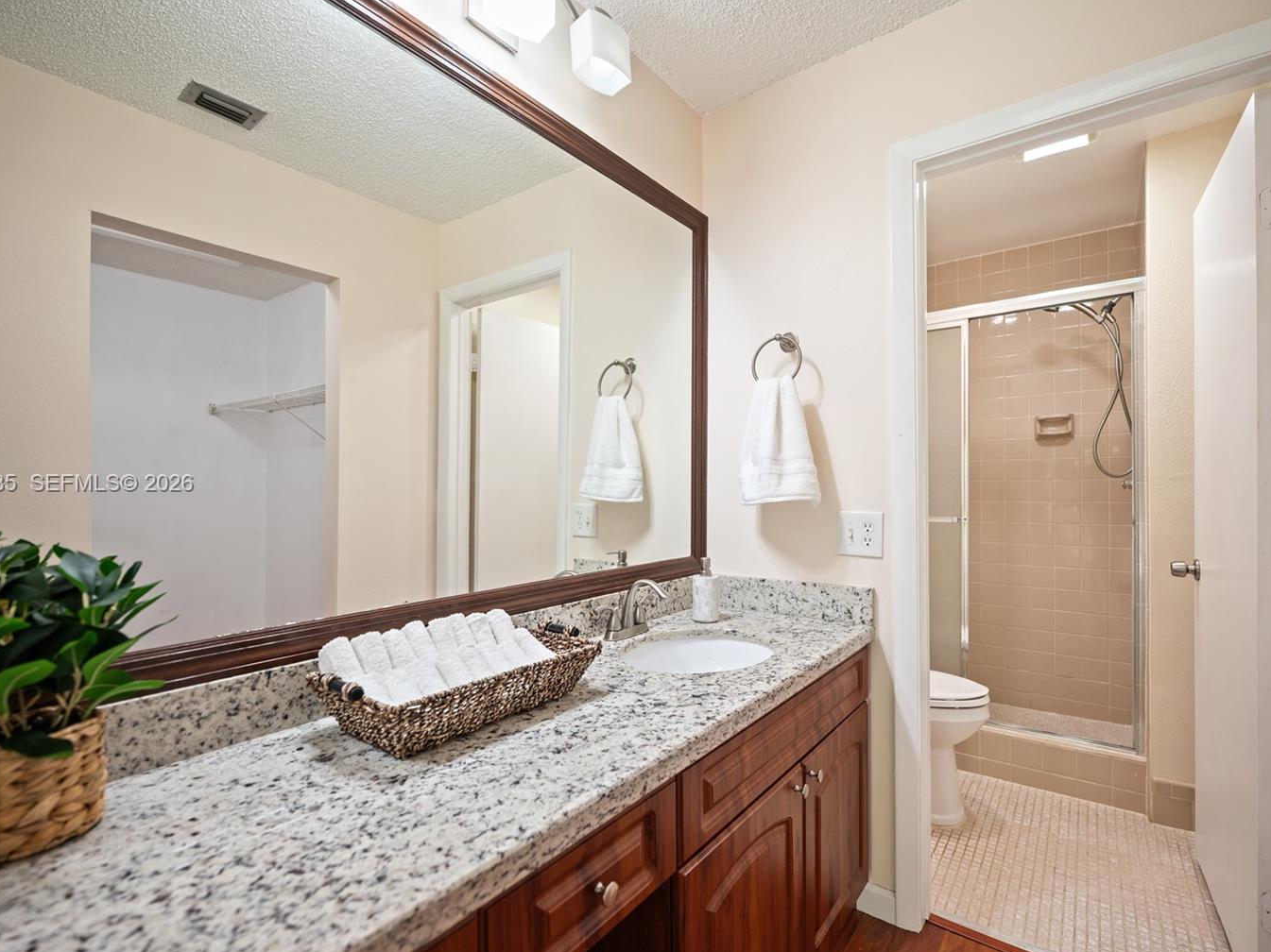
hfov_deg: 94.5
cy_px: 485
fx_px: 587
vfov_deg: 78.1
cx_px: 655
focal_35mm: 16
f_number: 2.8
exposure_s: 1/25
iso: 200
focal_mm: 14
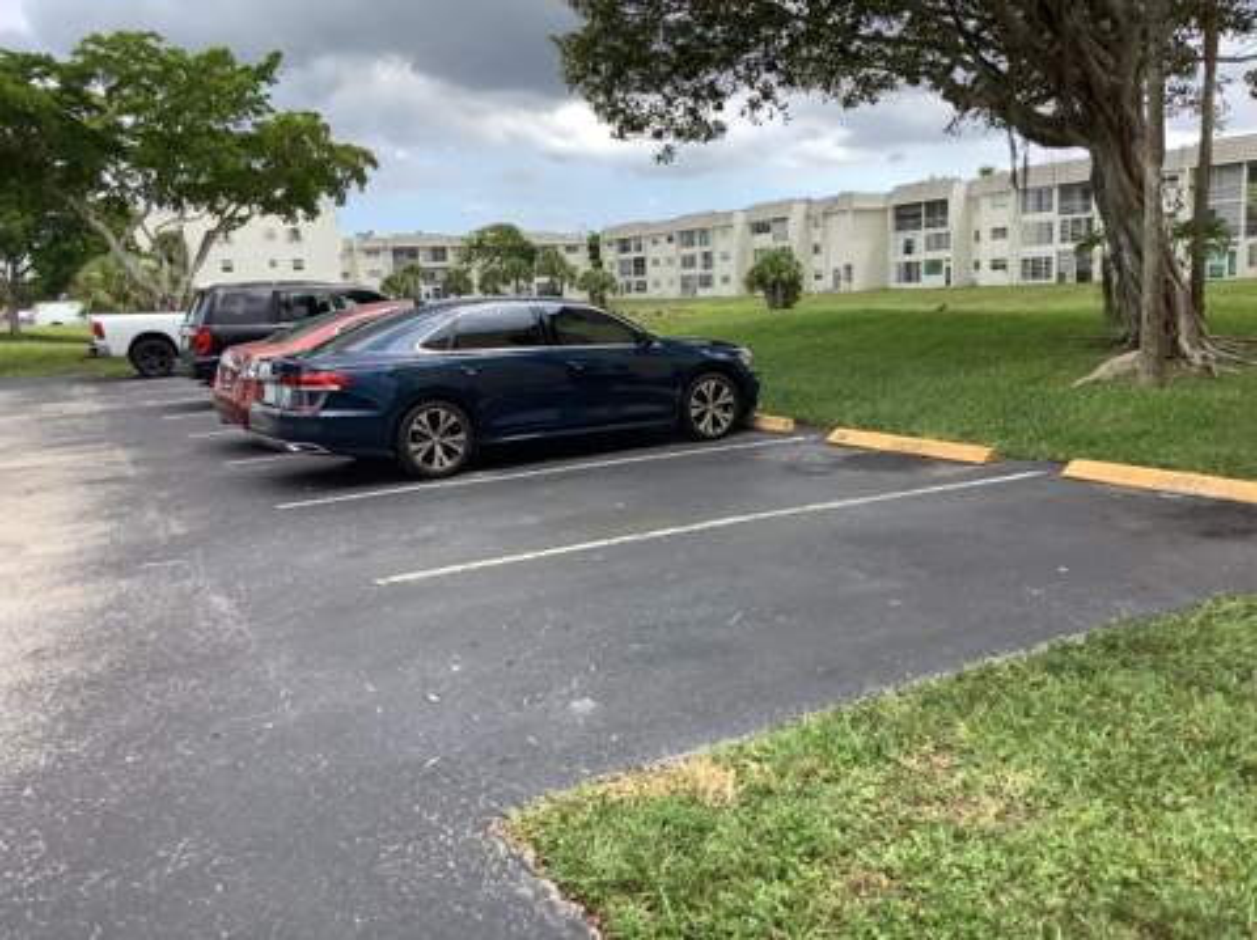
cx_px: 628
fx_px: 1125
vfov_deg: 45.4
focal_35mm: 31
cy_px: 470
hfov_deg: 58.4
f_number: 2.4
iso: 25
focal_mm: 3.3
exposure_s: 1/500
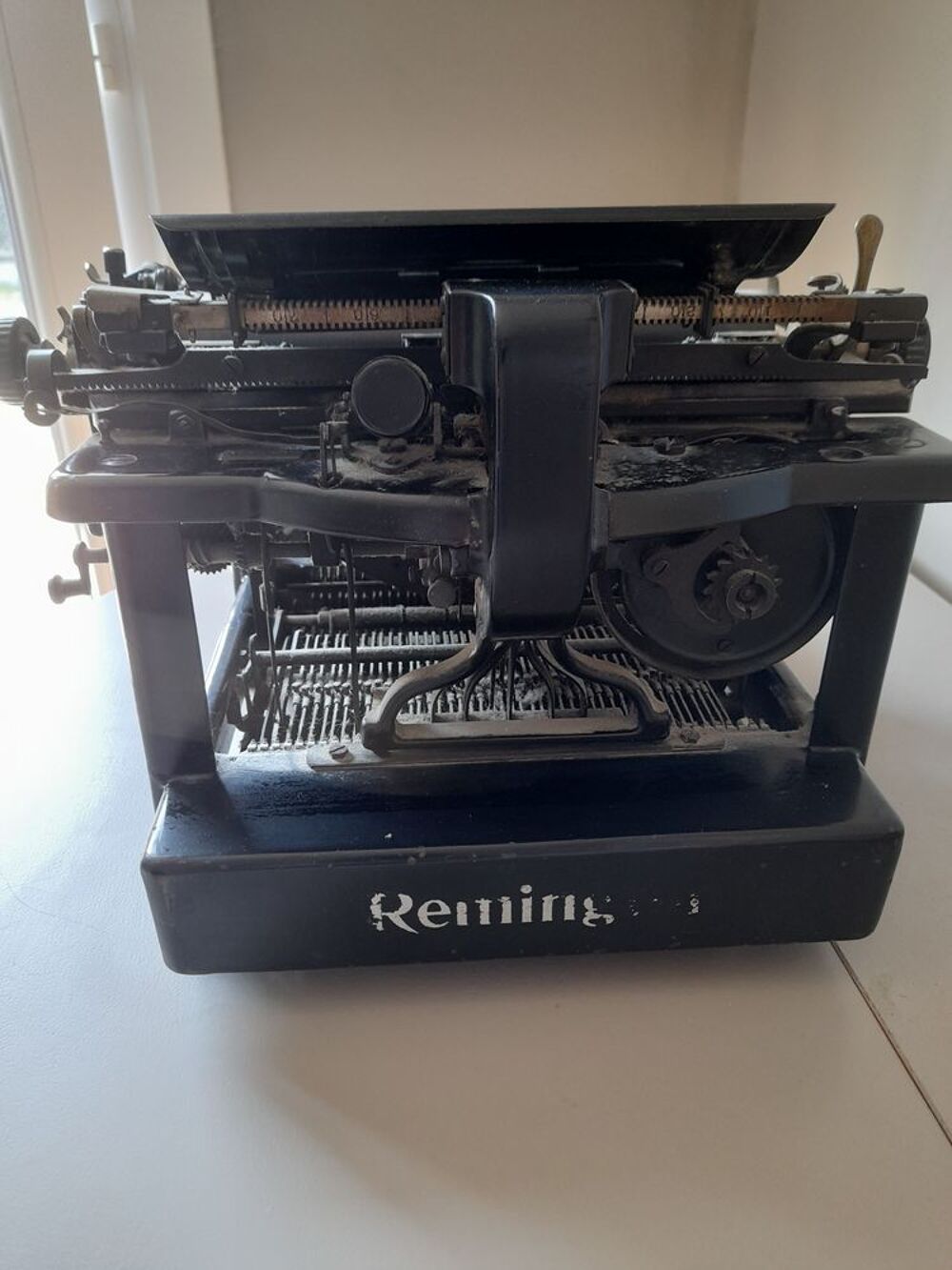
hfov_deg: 54.9
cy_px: 635
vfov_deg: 69.4
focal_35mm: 25
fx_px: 917
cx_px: 476
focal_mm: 4.6
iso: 250
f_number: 2
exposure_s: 1/50
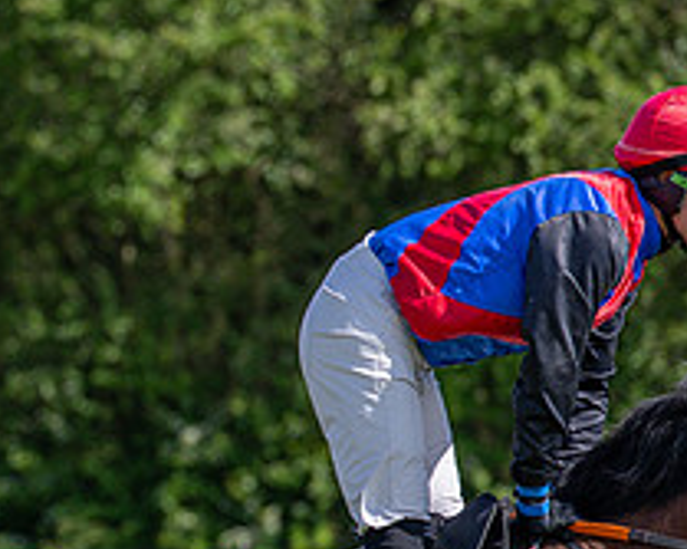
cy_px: 686
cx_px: -139
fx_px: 11198
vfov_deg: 2.8
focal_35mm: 551
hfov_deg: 3.5
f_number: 2.8
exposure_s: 1/2000
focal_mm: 110
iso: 80
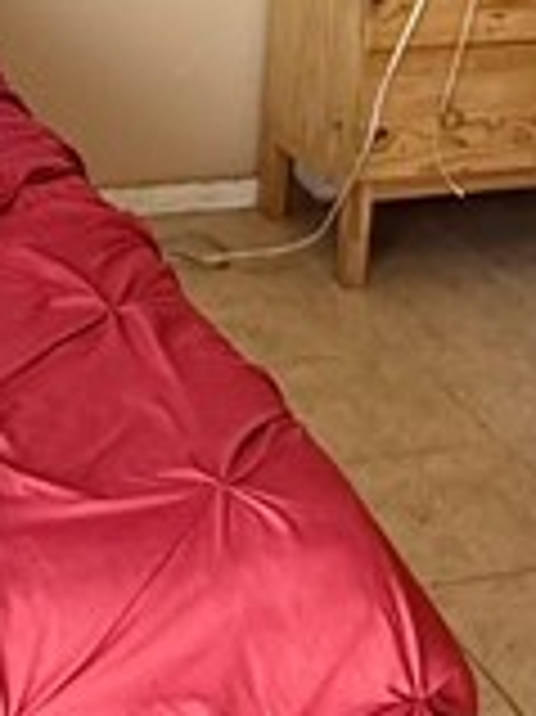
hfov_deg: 16.2
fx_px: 1861
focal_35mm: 90
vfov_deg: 21.4
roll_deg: -1.4
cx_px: 50
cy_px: 104
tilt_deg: -18.1
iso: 320
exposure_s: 1/94
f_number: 2.2
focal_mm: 2.22
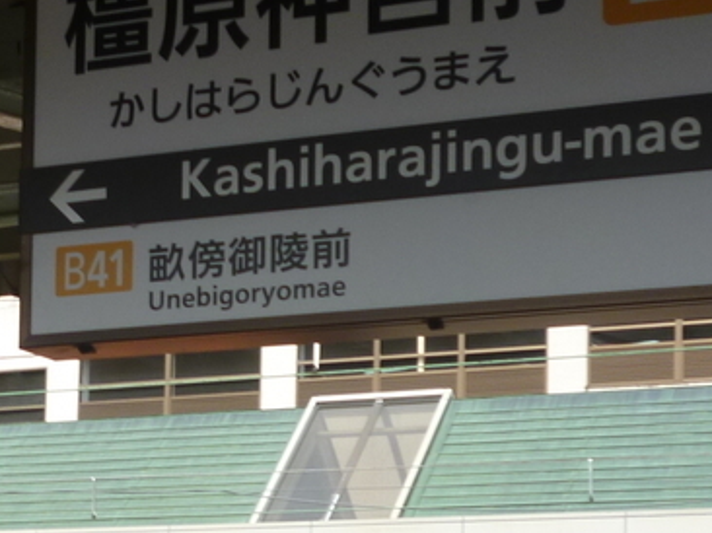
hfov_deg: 18.5
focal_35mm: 105
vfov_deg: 13.8
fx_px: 2158
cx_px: 132
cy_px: 572
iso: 100
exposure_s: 1/80
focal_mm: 5.7
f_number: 10
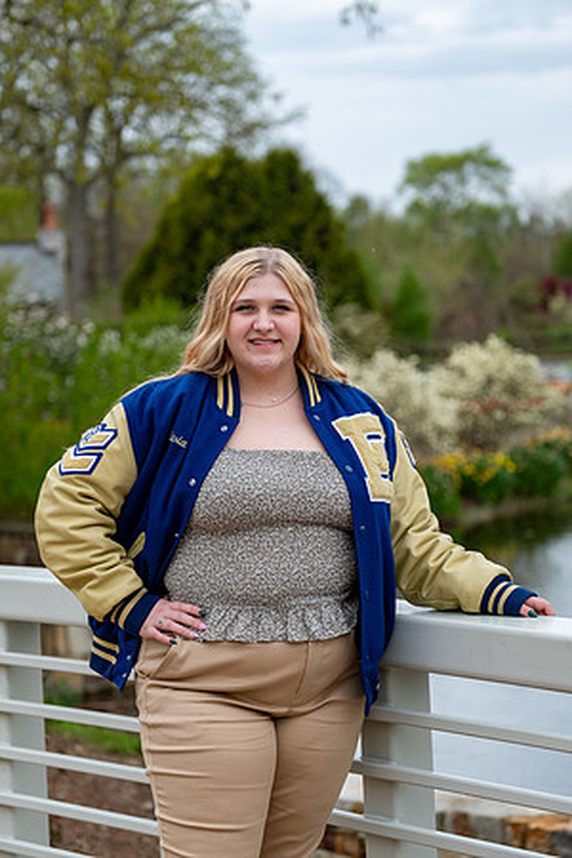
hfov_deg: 14.4
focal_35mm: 95
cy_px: 429
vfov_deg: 21.5
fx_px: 2264
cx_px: 286
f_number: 2.8
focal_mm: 63.4
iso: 250
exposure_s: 1/1000
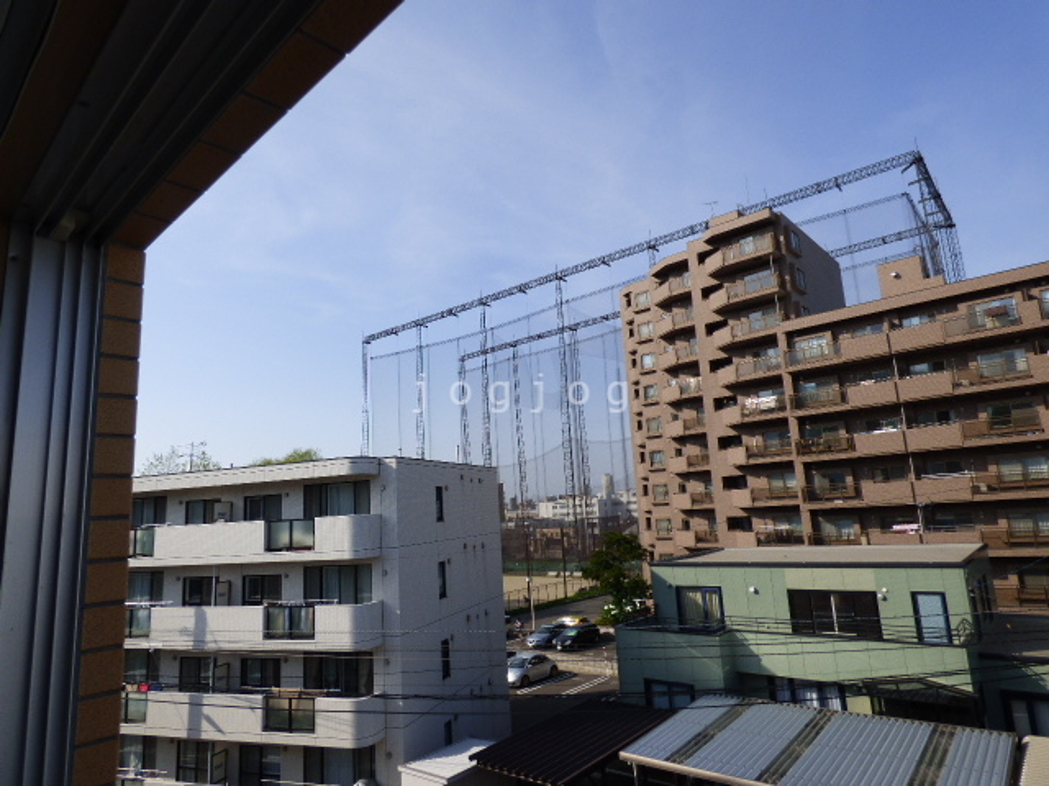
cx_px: 524
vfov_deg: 66.0
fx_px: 606
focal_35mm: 20
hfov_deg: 81.7
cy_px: 393
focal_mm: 3.58
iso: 100
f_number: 2.8
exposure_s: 1/1600
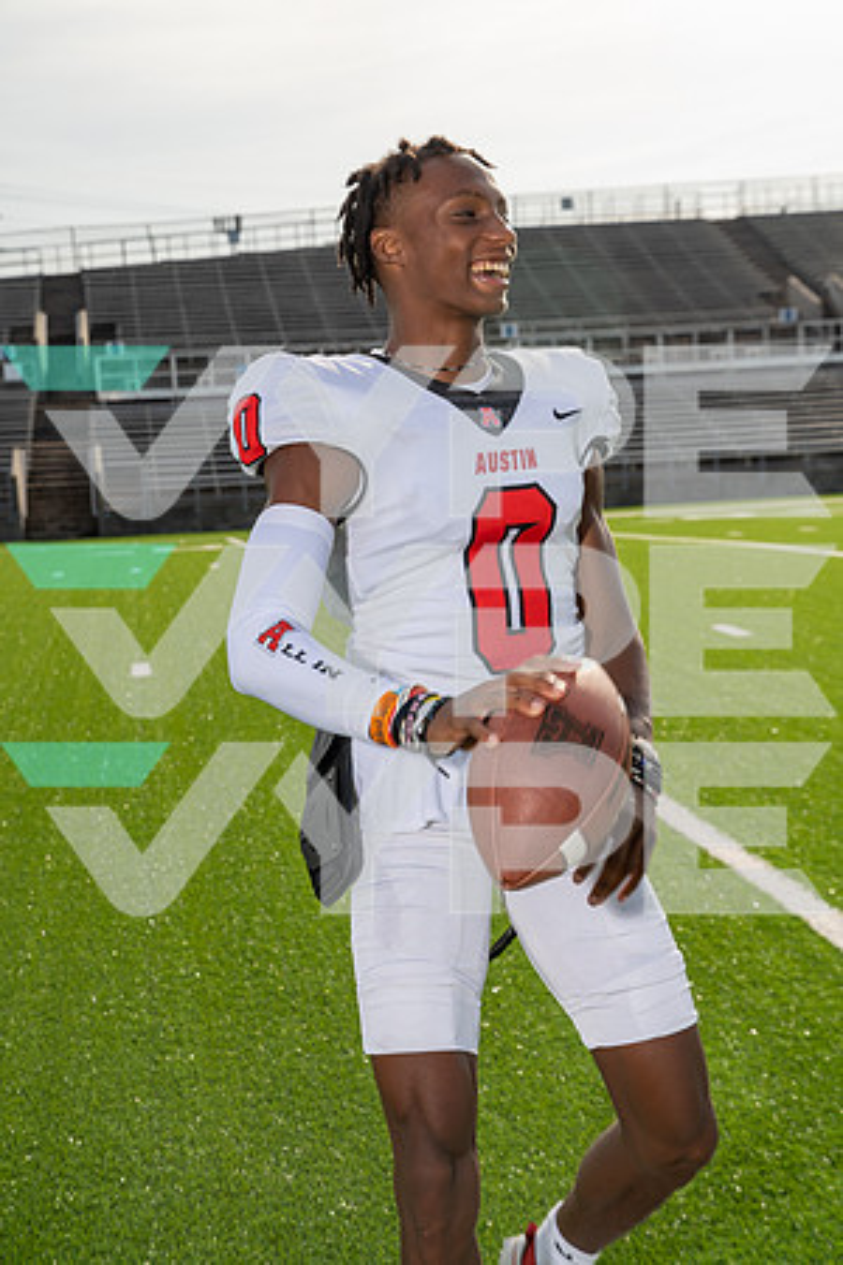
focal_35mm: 62
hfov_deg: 21.9
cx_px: 422
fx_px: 2178
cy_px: 632
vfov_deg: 32.4
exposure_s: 1/250
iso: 100
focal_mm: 62
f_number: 6.3
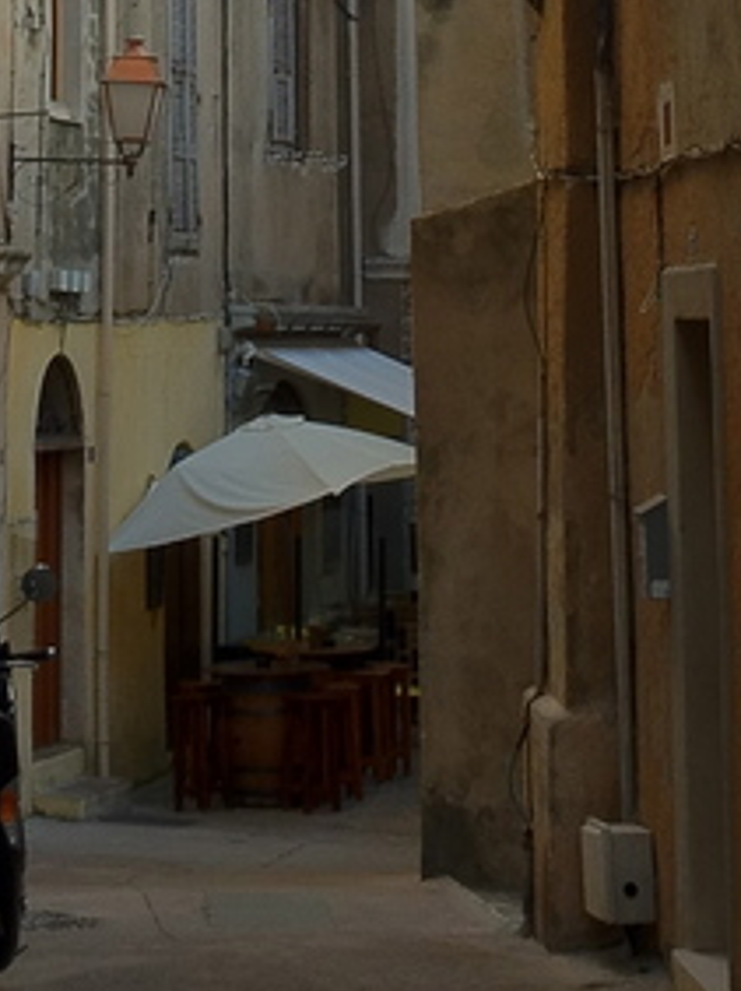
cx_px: 228
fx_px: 4259
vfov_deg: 12.7
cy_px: -401
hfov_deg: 9.9
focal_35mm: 149
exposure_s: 1/120
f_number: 2.4
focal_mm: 4.28
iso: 64
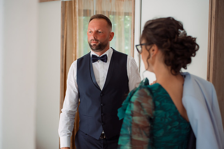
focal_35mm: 70
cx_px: 112
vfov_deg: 19.4
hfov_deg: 28.9
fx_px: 435
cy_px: 74
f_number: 4
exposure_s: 1/250
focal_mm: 70
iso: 1000
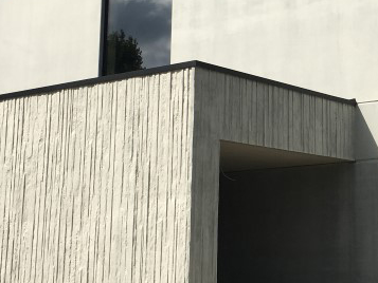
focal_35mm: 78
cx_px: 335
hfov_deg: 24.4
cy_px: 80
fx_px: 852
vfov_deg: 18.8
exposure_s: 1/2849
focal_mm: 4.15
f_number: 2.2
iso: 25
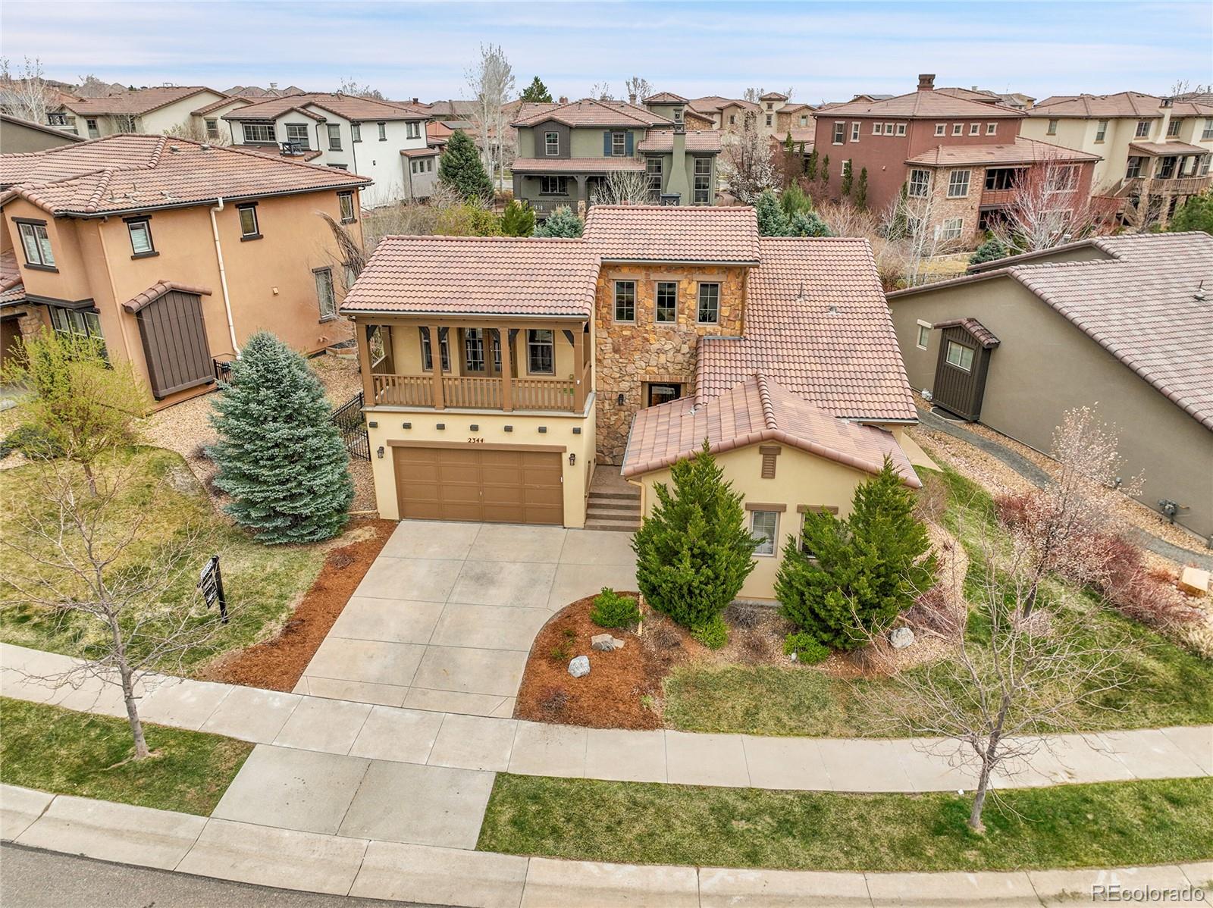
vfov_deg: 56.8
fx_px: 840
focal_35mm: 24
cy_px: 454
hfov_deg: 71.6
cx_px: 606
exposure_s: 1/80
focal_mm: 12.29
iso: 110
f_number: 2.8
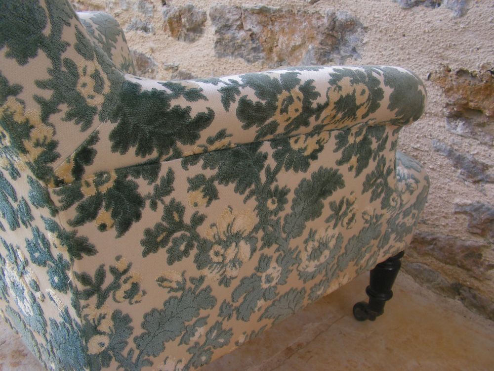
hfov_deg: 51.4
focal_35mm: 36
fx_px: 514
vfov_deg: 39.7
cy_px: 186
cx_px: 247
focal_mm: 6
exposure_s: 1/60
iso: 64
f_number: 3.2
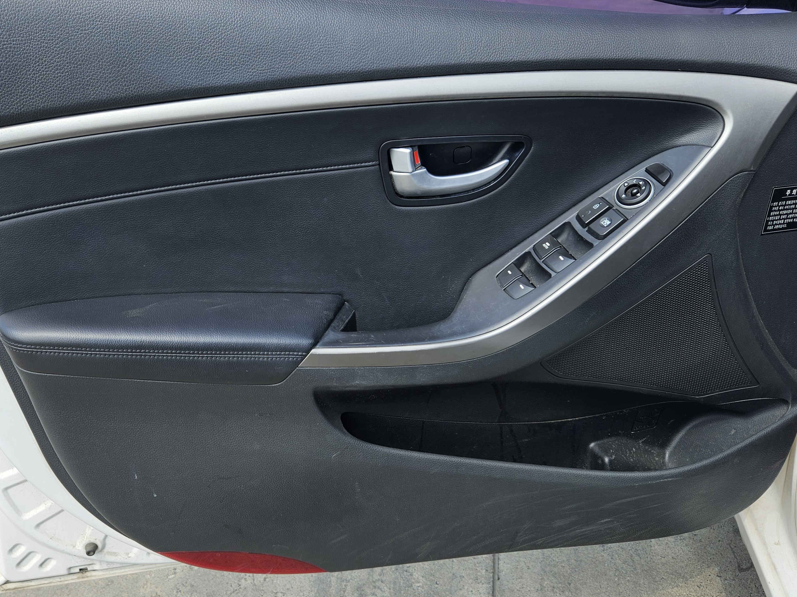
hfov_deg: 56.7
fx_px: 737
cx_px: 362
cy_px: 305
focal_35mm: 32
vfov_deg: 44.2
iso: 25
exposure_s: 1/784
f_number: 1.8
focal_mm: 5.4
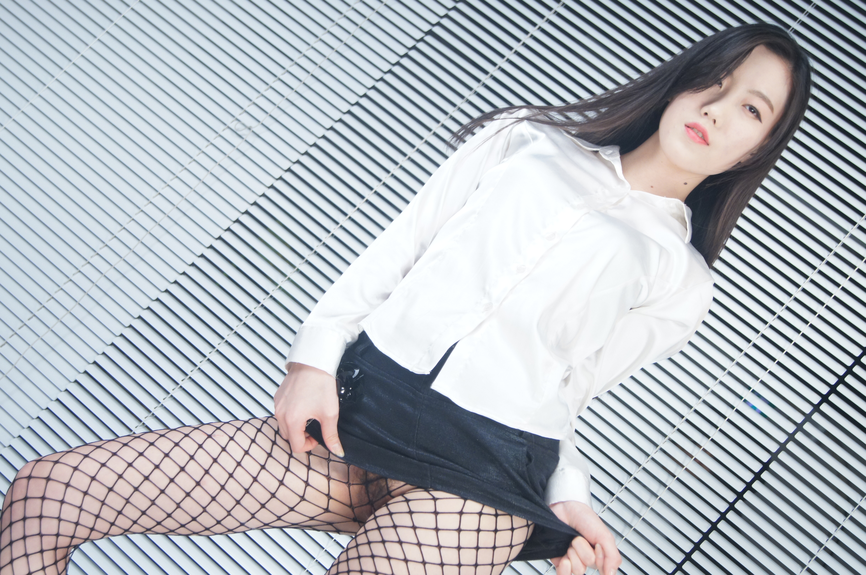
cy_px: 288
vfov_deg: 22.6
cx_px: 433
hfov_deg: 33.4
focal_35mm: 60
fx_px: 1442
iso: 800
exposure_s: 1/125
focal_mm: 40
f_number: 5.6
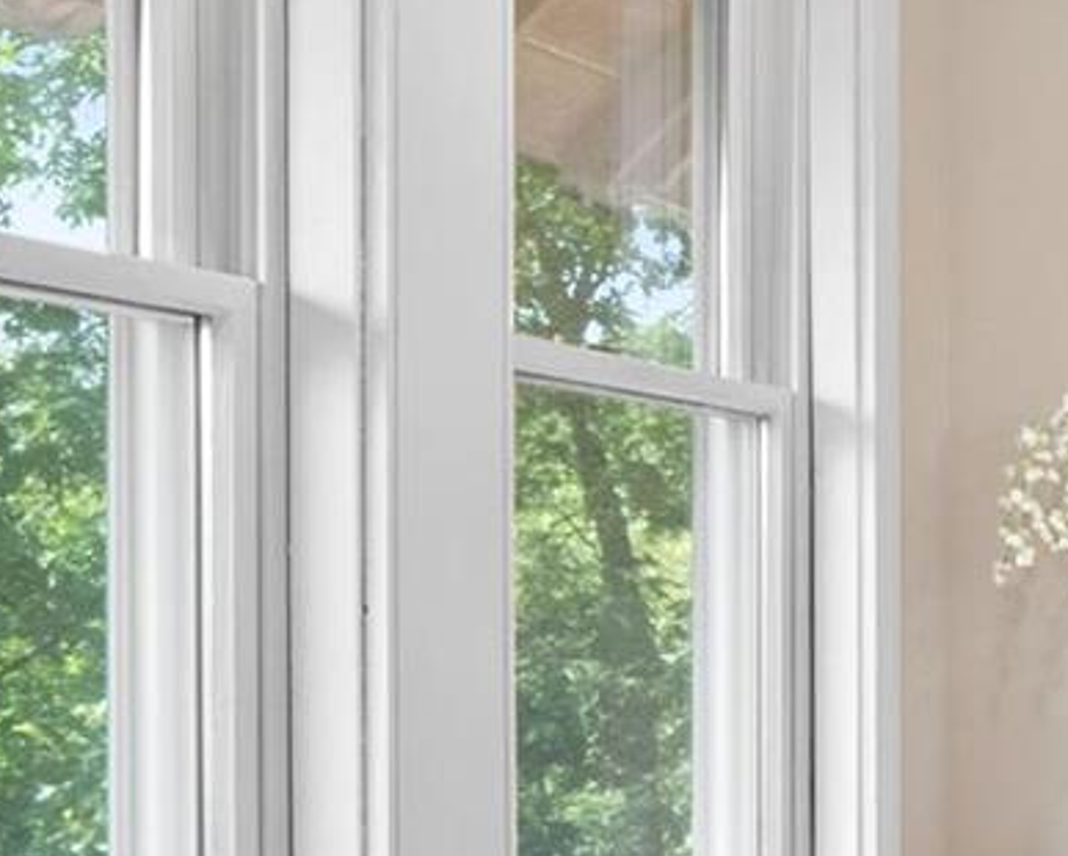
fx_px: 1961
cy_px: 663
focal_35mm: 62
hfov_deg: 22.4
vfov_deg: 24.3
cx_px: 1769
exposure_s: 1/4
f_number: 10
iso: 400
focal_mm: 8
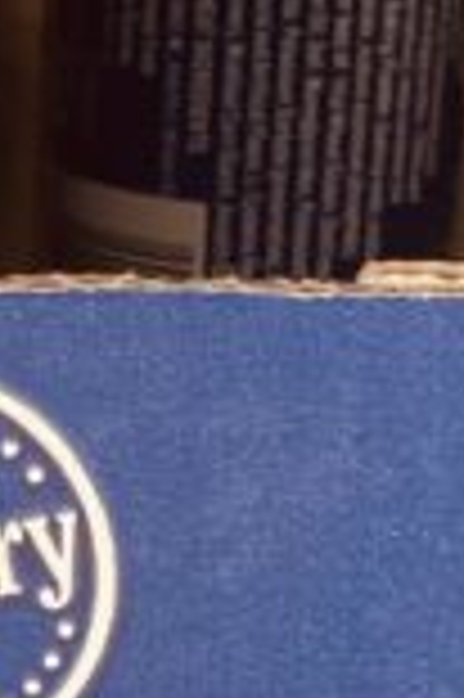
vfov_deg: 11.5
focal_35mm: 179
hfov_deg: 7.6
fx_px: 3468
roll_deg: -0.7
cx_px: -149
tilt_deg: -18.6
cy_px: 572
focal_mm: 4.2
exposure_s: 1/121
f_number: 1.6
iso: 64
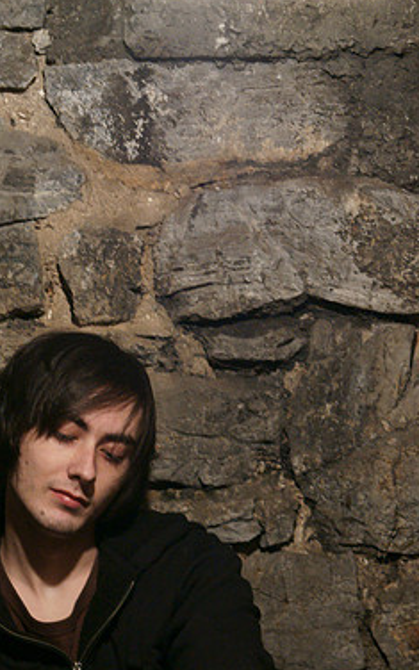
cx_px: 97
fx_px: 2156
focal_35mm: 118
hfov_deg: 11.1
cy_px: 463
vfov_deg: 17.6
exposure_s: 1/25
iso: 1600
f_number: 3.2
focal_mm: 50
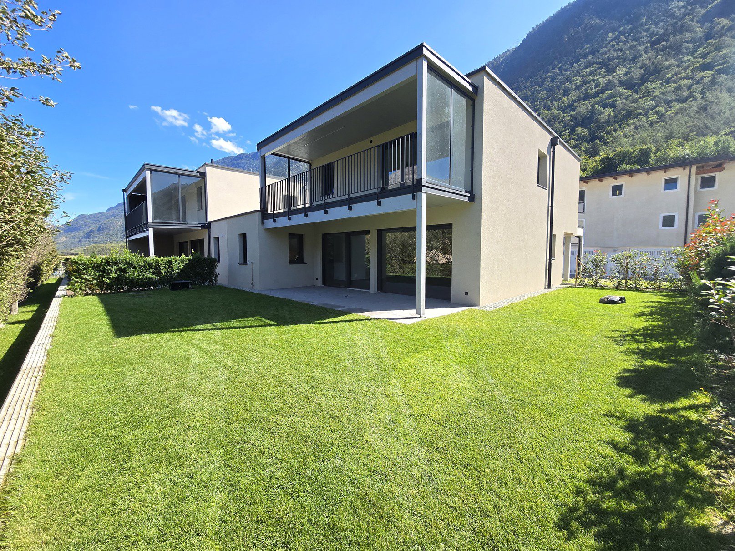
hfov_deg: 106.2
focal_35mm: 13
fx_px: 276
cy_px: 276
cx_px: 368
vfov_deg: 89.9
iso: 50
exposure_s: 1/861
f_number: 2.2
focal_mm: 2.2
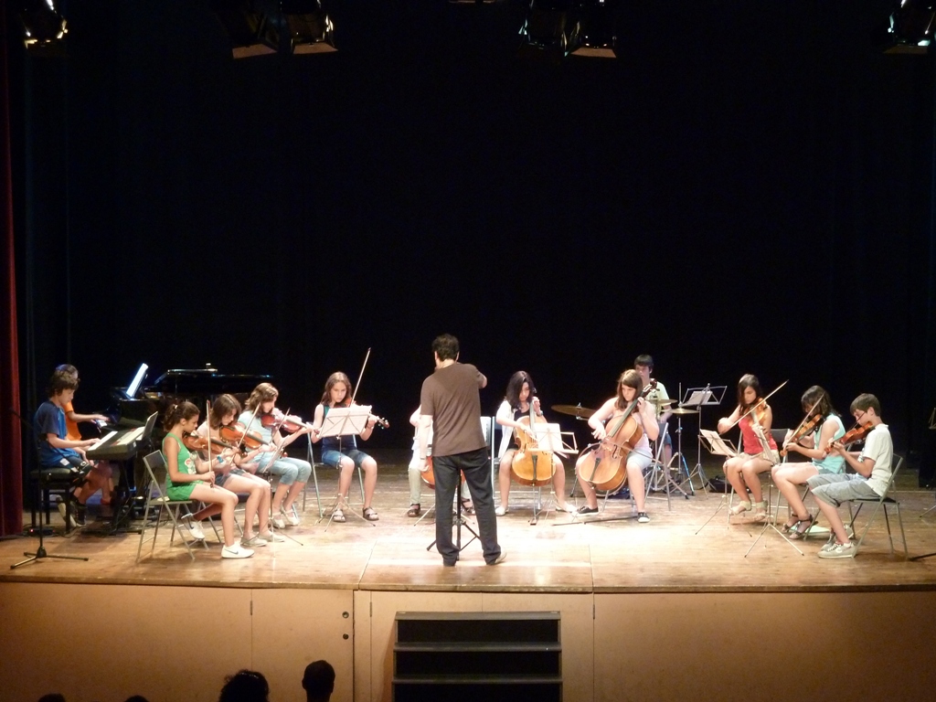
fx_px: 2596
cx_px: 468
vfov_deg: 15.4
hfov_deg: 20.4
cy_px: 351
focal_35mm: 96
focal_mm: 15.8
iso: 400
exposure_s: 1/6
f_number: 4.3
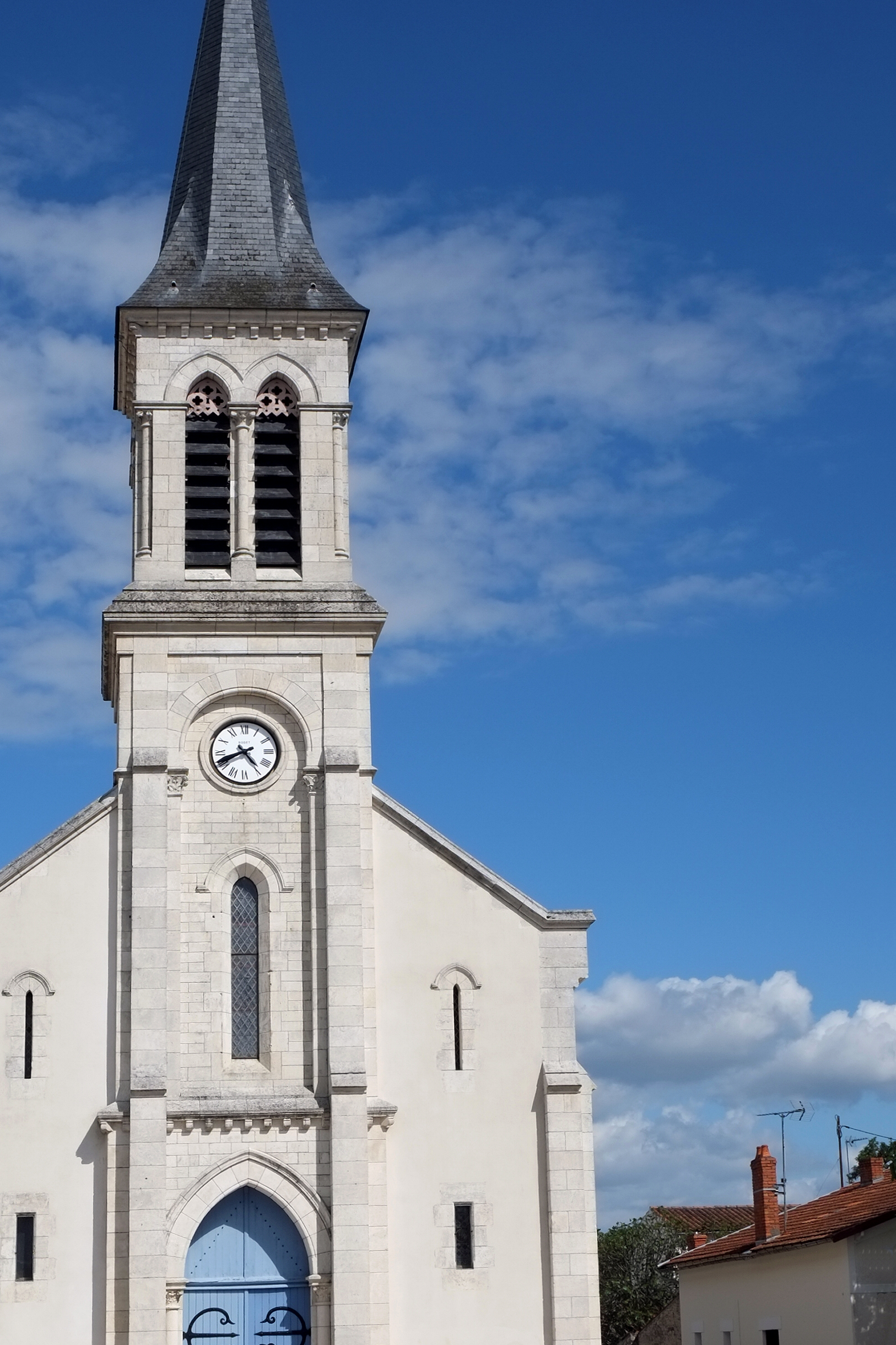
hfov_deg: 26.2
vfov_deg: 38.9
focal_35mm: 51
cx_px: 263
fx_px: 1904
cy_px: 633
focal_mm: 24.3
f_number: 10
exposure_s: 1/450
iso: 200
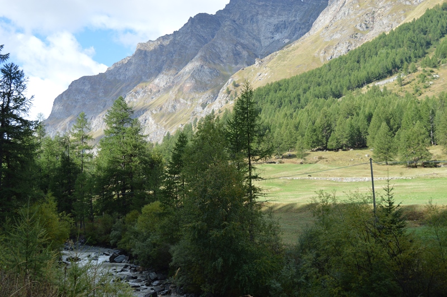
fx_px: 521
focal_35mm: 42
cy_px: 148
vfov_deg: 31.8
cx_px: 224
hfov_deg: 46.4
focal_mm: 28
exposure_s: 1/200
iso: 100
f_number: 7.1
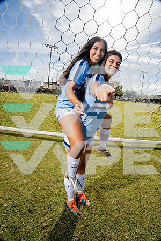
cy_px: 120
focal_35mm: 20
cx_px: 80
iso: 200
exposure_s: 1/250
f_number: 11
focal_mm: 20
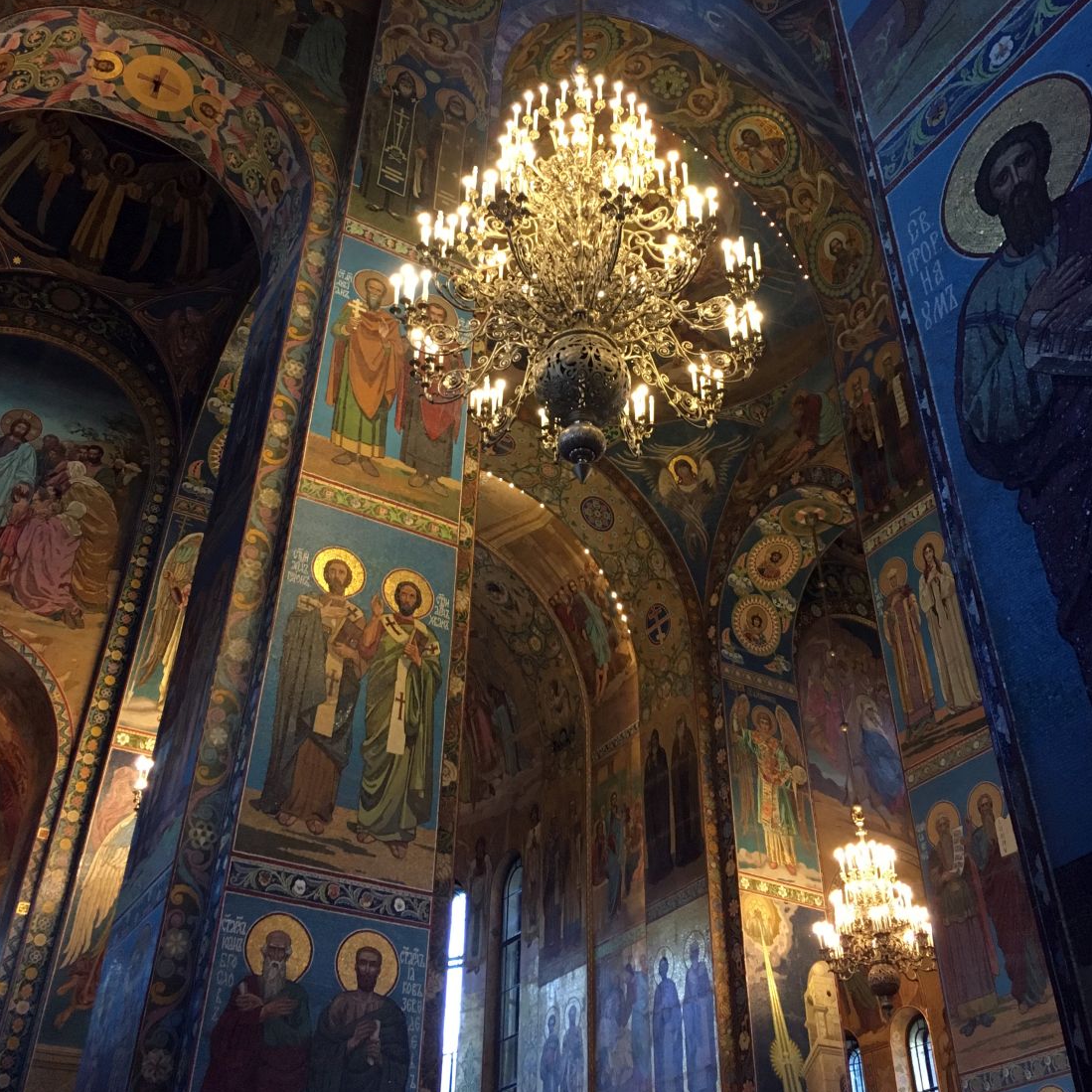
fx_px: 1249
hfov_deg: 47.2
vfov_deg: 46.8
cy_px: 402
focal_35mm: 35
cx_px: 556
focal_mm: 4.15
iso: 200
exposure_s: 1/33
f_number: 2.2
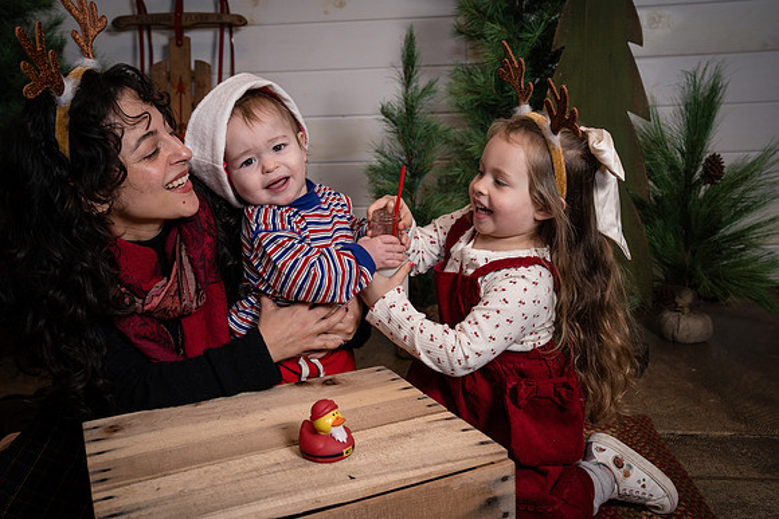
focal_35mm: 33
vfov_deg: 40.0
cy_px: 260
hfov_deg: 57.2
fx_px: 714
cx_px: 390
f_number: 5.6
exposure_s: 1/250
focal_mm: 33
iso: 250
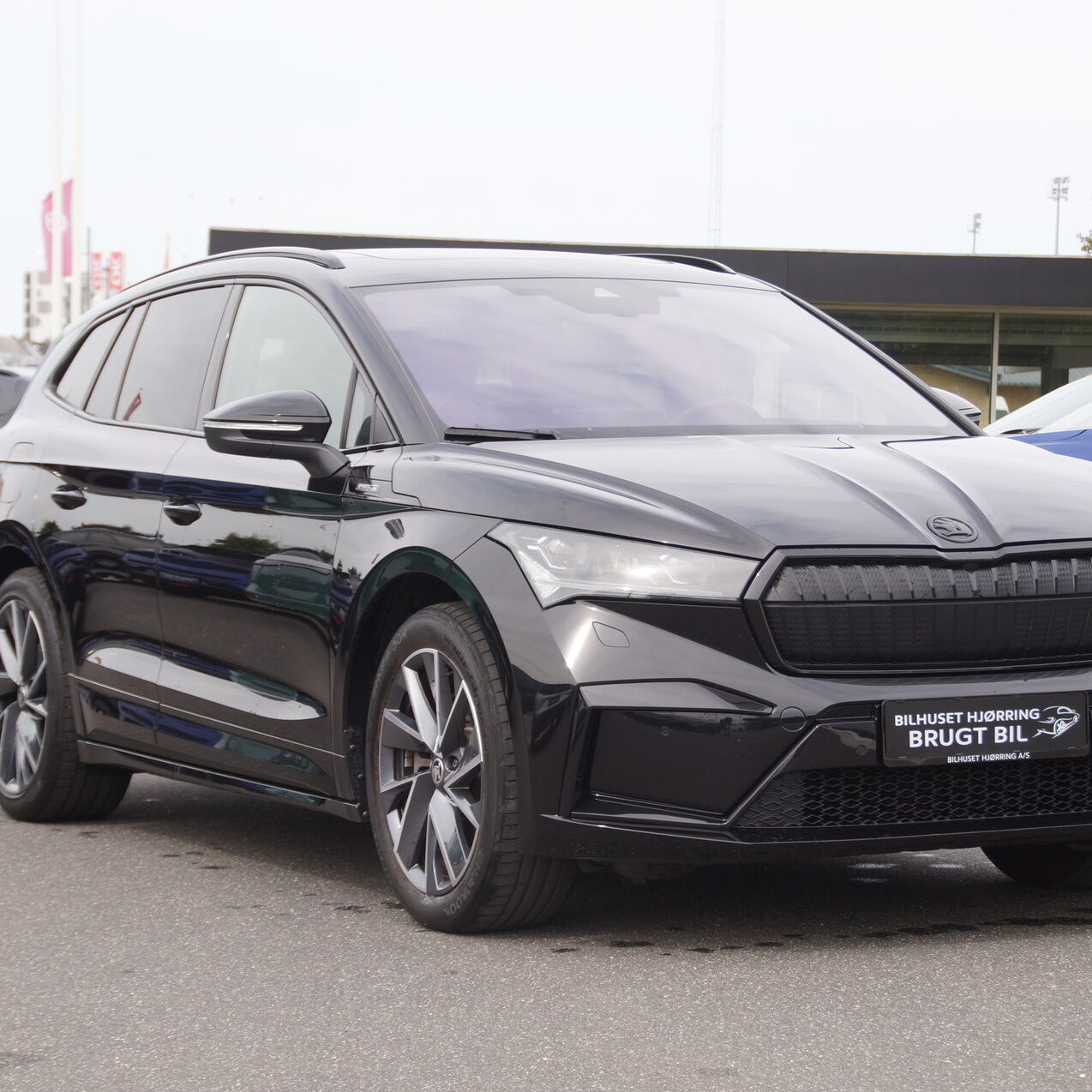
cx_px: 617
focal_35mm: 106
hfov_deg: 16.5
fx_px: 3770
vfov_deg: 16.5
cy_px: 546
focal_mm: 55
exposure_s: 1/160
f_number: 6.3
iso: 100
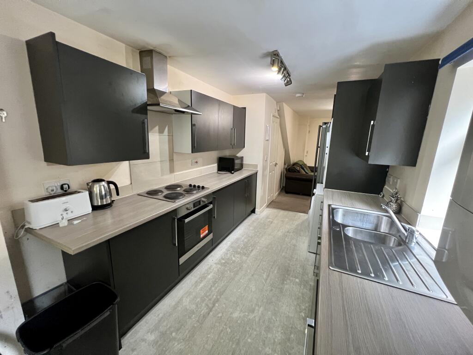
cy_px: 178
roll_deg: -1.2
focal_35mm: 13
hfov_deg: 106.2
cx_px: 236
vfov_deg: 89.9
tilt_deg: -11.6
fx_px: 178
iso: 400
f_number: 1.8
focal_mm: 1.57
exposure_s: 1/50
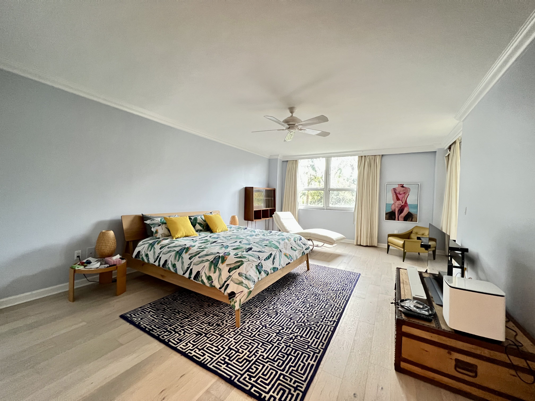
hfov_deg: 106.2
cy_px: 200
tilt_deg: -1.1
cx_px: 268
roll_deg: -1.0
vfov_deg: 89.9
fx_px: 201
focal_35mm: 13
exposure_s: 1/60
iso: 640
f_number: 1.8
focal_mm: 1.57
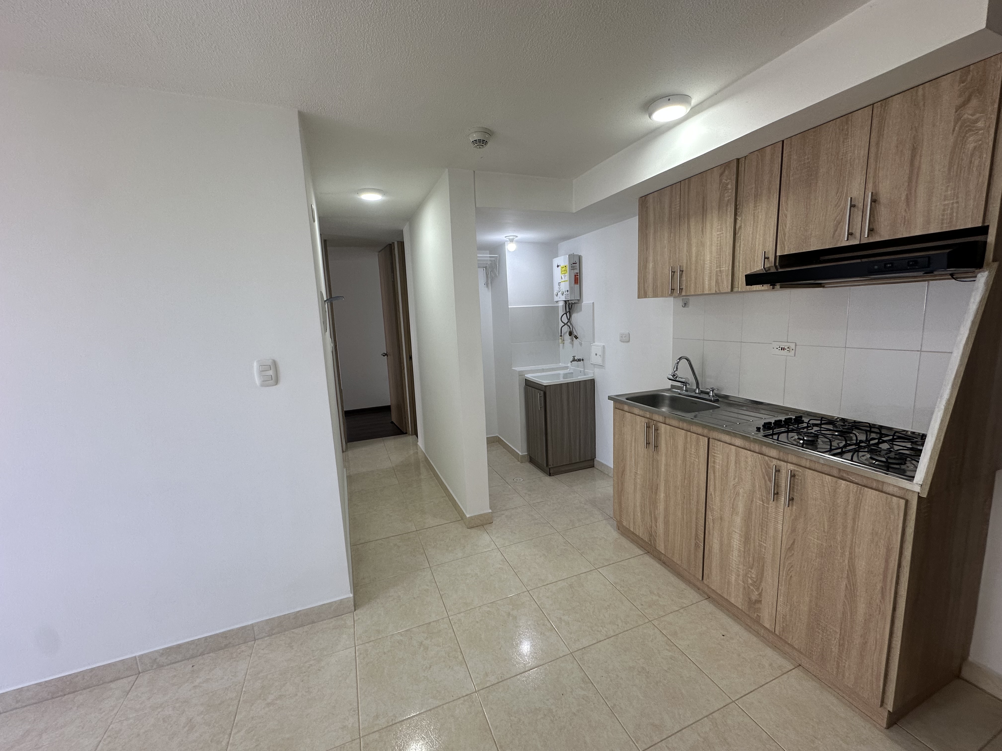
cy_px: 376
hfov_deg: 102.1
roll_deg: +1.7
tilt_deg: -8.7
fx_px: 405
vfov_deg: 85.7
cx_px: 501
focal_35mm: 14
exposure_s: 1/120
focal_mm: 2.22
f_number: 2.2
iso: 100
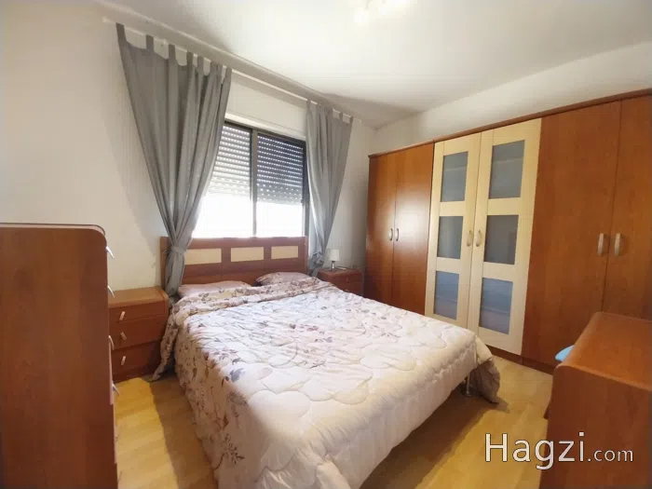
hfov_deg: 106.2
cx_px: 326
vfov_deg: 89.9
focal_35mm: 13
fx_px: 245
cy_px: 244
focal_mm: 1.3
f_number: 2.2
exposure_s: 1/25
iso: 320
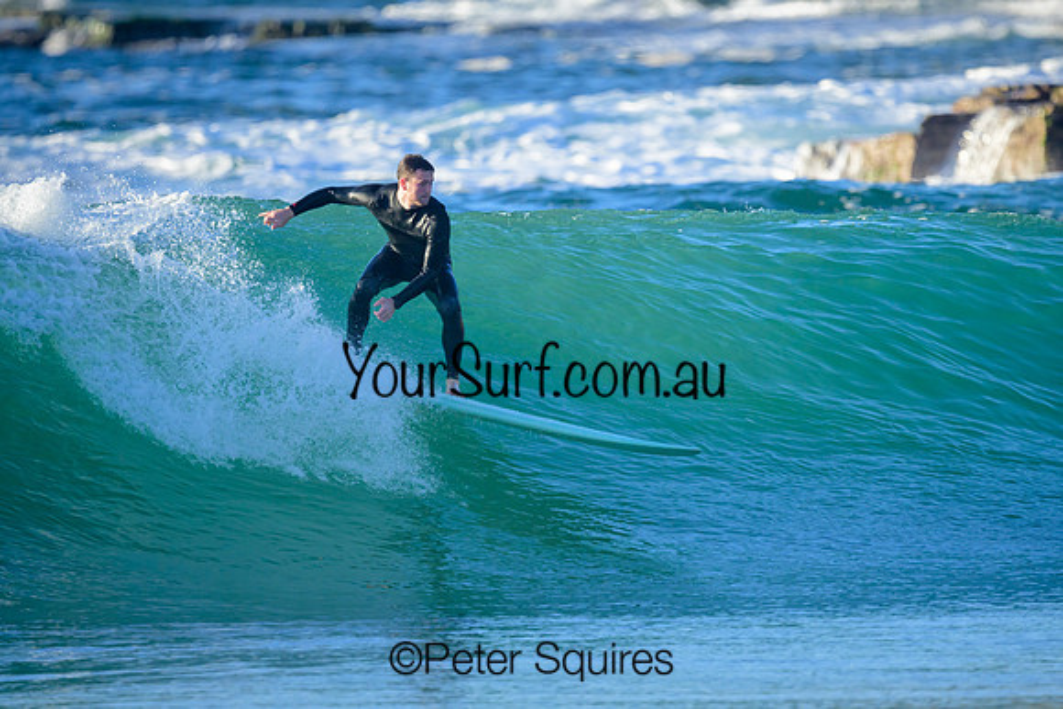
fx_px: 27144
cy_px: 302
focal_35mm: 919
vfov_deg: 1.5
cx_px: 573
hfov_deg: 2.2
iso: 1100
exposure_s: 1/2000
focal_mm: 800
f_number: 6.3
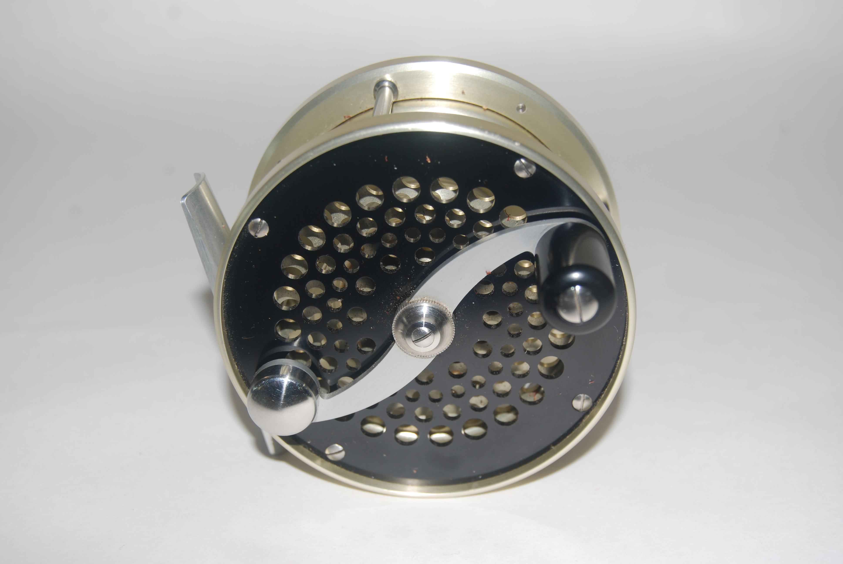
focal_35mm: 60
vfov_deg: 22.7
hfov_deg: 33.4
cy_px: 282
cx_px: 422
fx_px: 1407
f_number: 8
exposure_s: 1/60
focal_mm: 40
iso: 100
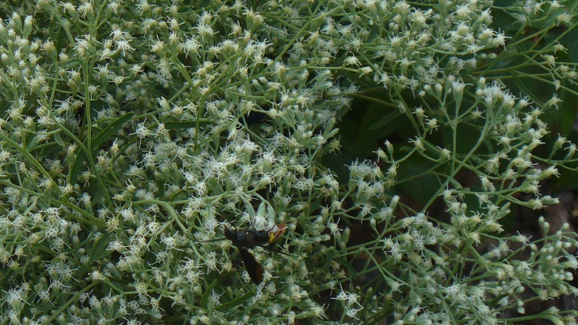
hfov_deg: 10.9
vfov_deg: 6.1
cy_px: 229
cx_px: 311
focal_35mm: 198
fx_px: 3035
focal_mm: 16.1
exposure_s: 1/200
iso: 80
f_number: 3.5
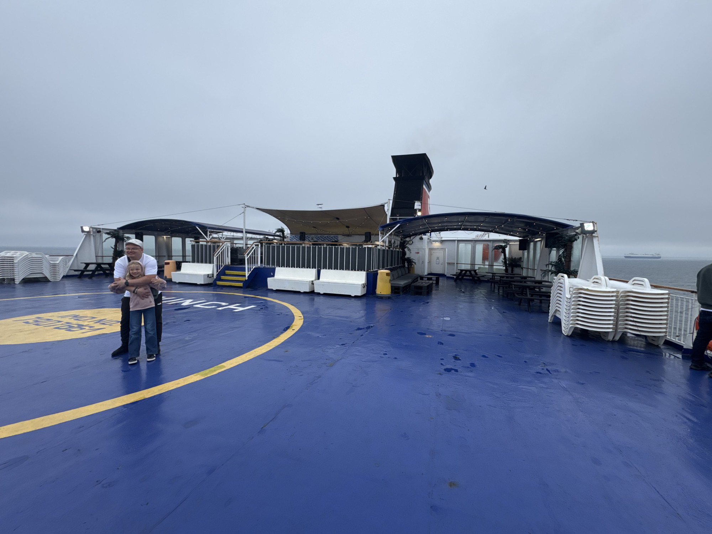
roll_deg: -0.9
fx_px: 288
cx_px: 356
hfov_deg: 102.1
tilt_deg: -2.7
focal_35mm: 14
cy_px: 267
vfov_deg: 85.7
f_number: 2.2
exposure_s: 1/741
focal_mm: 2.22
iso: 50
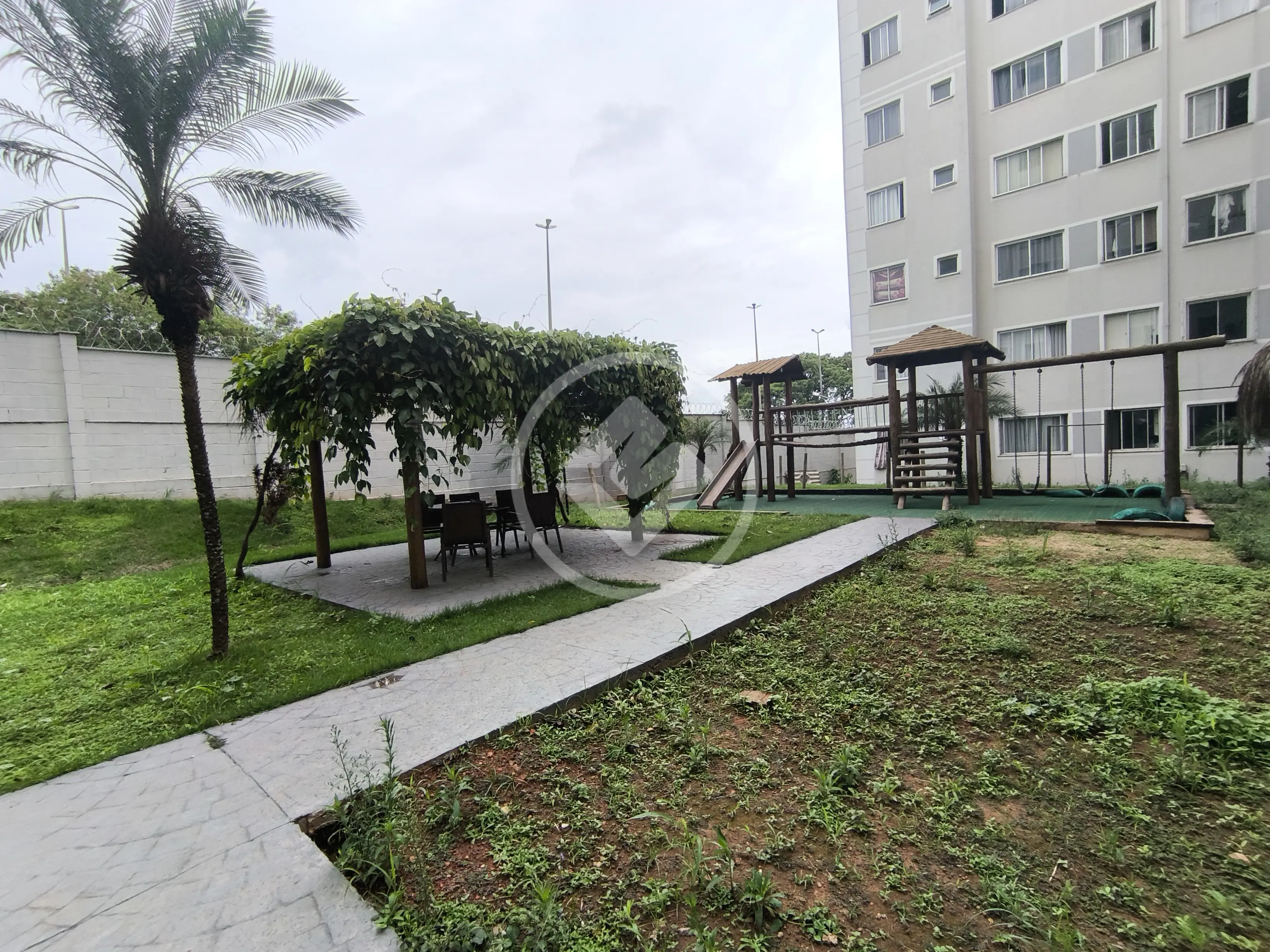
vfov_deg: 78.1
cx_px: 635
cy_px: 476
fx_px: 587
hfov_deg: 94.5
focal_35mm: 16
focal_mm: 1.65
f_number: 2.2
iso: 50
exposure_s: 1/1058
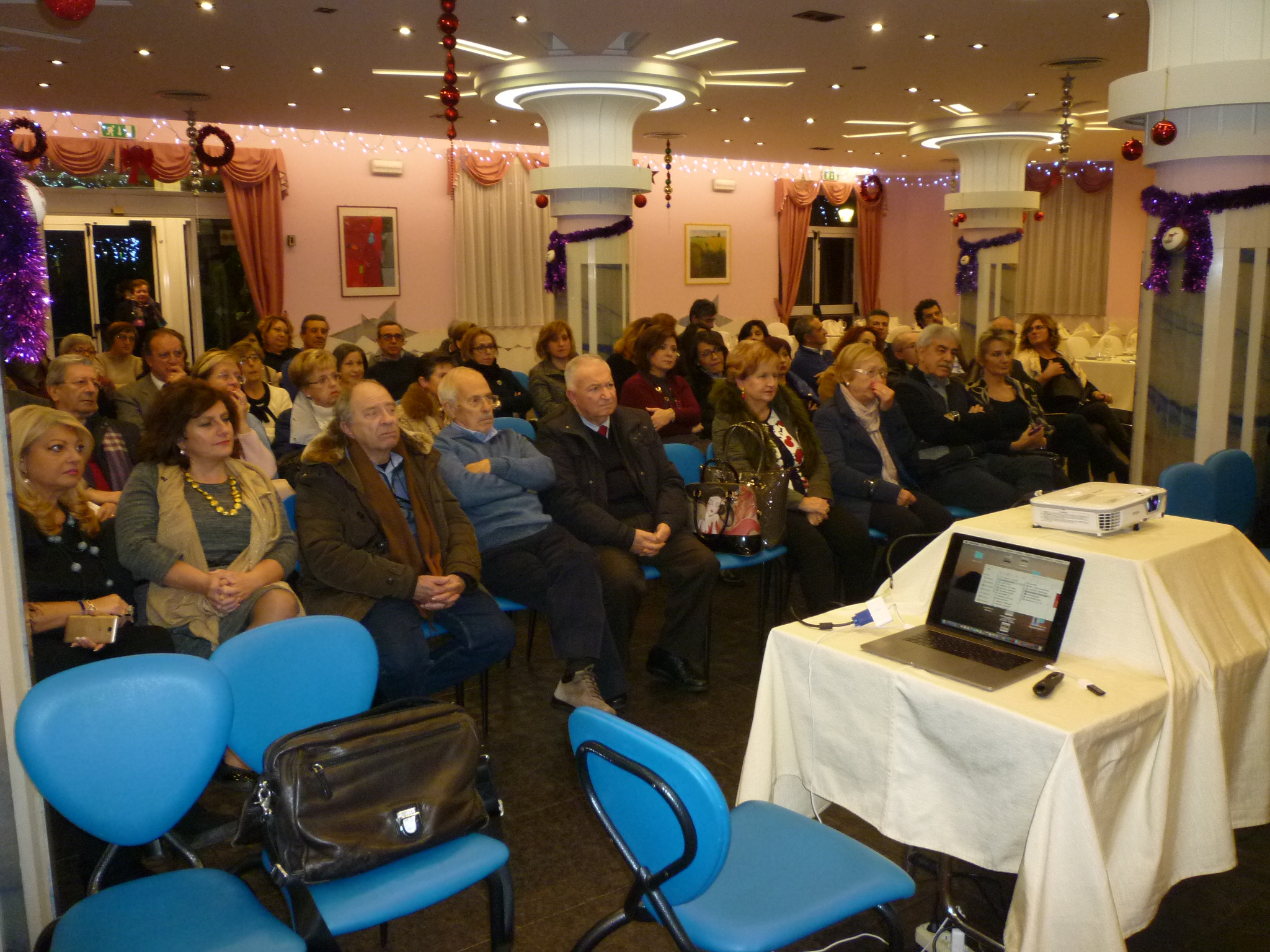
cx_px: 635
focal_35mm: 29
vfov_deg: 48.2
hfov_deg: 61.7
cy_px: 476
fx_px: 1064
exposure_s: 1/30
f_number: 3.3
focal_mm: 5.2
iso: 320
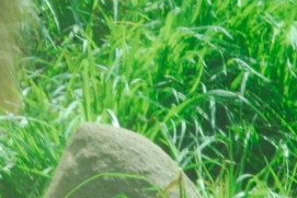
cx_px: -10
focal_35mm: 1329
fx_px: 10970
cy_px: -17
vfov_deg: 1.0
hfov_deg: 1.6
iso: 1600
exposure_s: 1/90
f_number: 32
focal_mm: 300
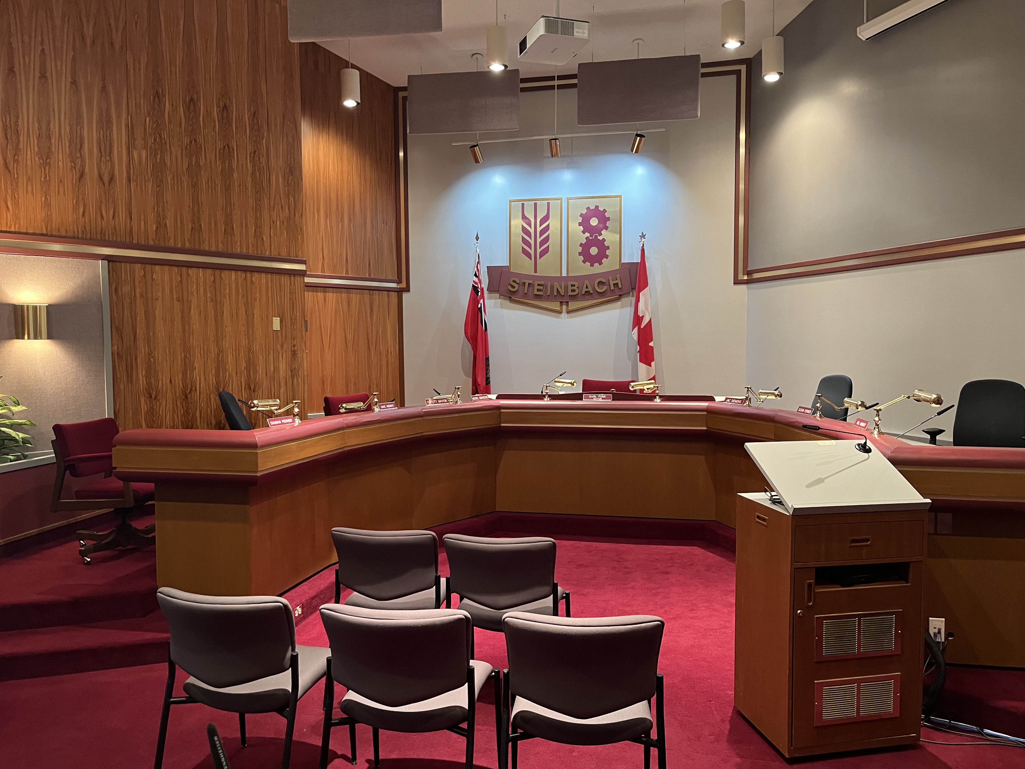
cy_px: 384
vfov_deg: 53.1
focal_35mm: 26
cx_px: 512
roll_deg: +0.7
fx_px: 770
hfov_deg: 67.3
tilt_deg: -3.0
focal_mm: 5.1
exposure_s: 1/40
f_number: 1.6
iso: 400
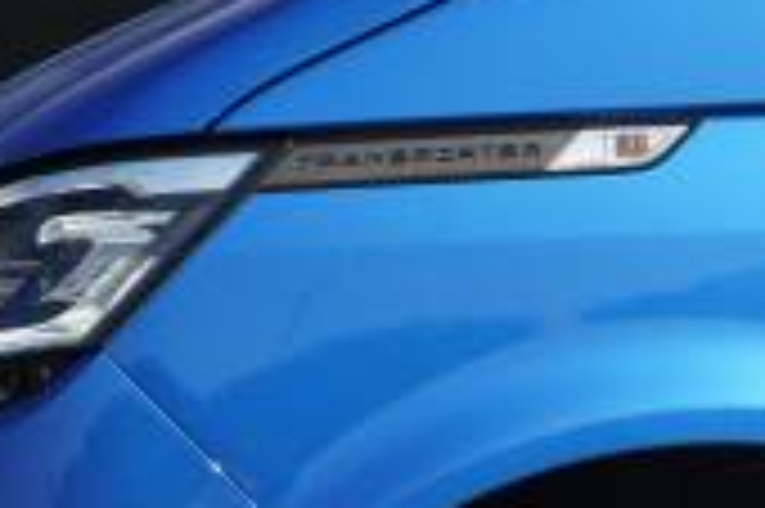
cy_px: 710
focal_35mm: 247
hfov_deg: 8.3
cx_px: 760
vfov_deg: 5.5
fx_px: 5233
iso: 100
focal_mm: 65.4
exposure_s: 1/250
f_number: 4.5
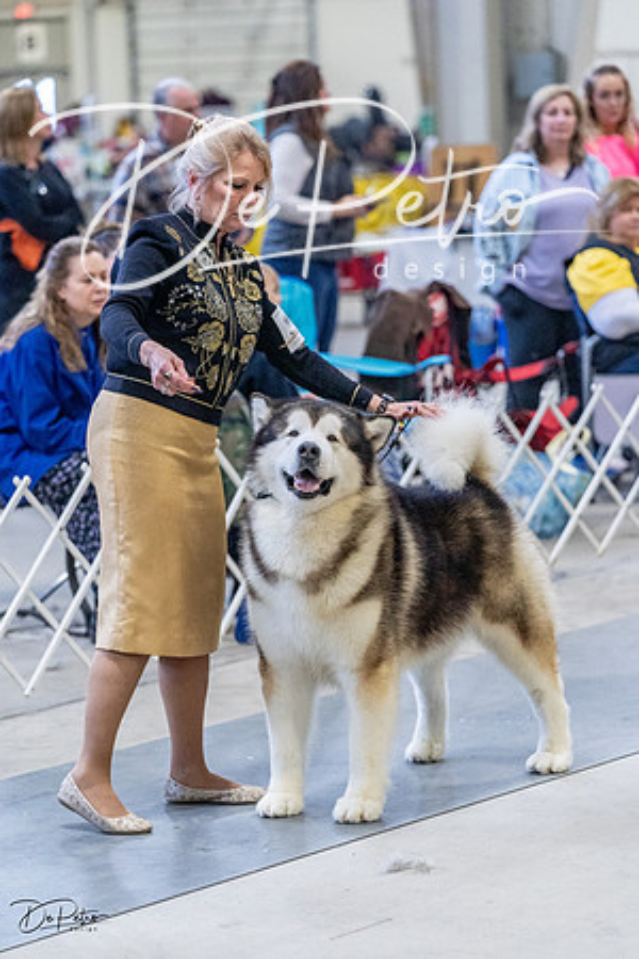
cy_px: 480
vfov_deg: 13.9
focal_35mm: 148
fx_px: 3940
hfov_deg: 9.3
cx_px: 320
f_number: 4
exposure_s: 1/320
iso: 6400
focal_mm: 148
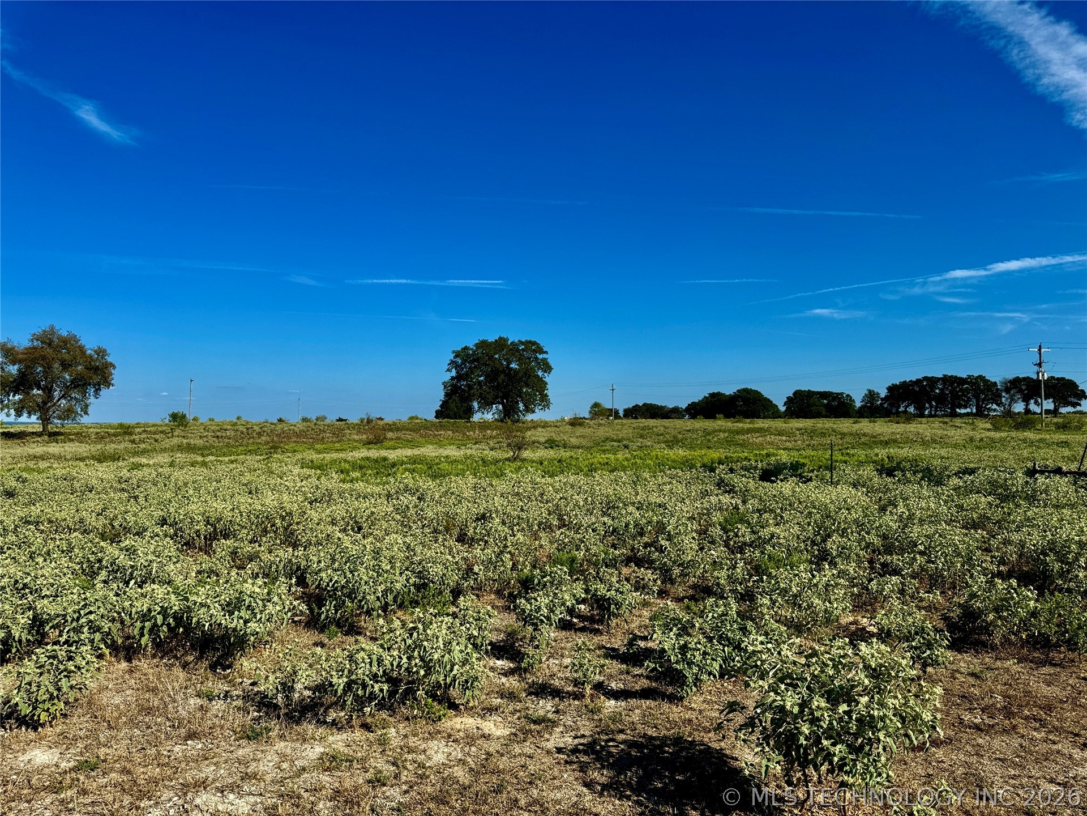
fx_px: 754
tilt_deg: +1.0
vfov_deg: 56.8
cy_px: 408
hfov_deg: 71.6
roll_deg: +0.4
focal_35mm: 24
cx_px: 544
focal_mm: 6.76
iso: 80
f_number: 1.78
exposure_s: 1/6410
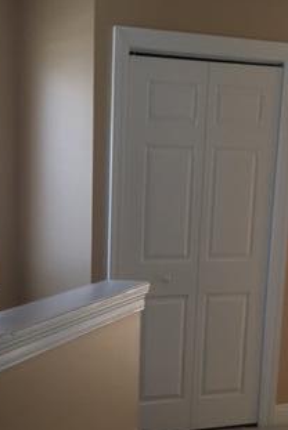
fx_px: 742
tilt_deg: -12.4
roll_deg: -1.2
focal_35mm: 62
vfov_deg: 31.4
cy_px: 350
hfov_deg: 21.8
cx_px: 90
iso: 160
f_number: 2.2
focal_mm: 4.15
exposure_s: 1/30
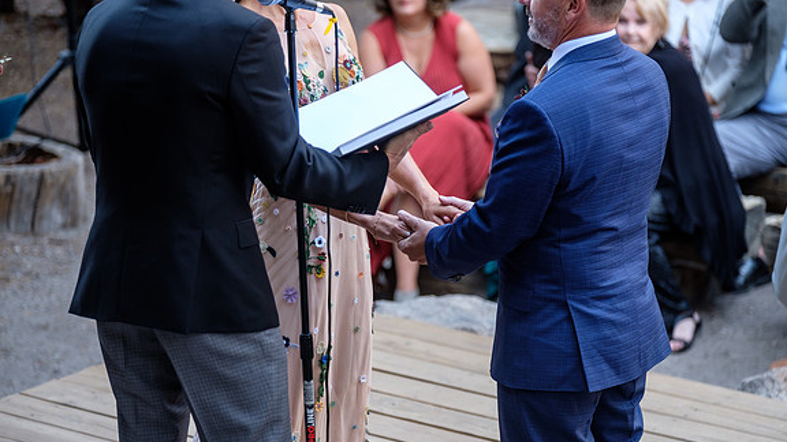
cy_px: 229
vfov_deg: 6.9
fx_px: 3652
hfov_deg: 12.3
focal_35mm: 175
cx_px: 395
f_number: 2.8
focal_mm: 110.6
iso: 200
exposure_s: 1/45
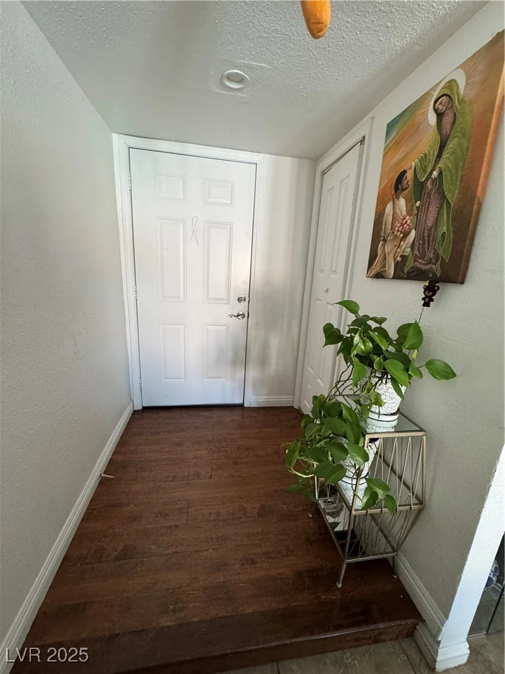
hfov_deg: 85.7
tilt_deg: -14.5
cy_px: 337
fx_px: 272
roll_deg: -2.3
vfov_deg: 102.1
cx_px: 252
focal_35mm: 14
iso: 250
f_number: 2.2
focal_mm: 2.22
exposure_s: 1/60
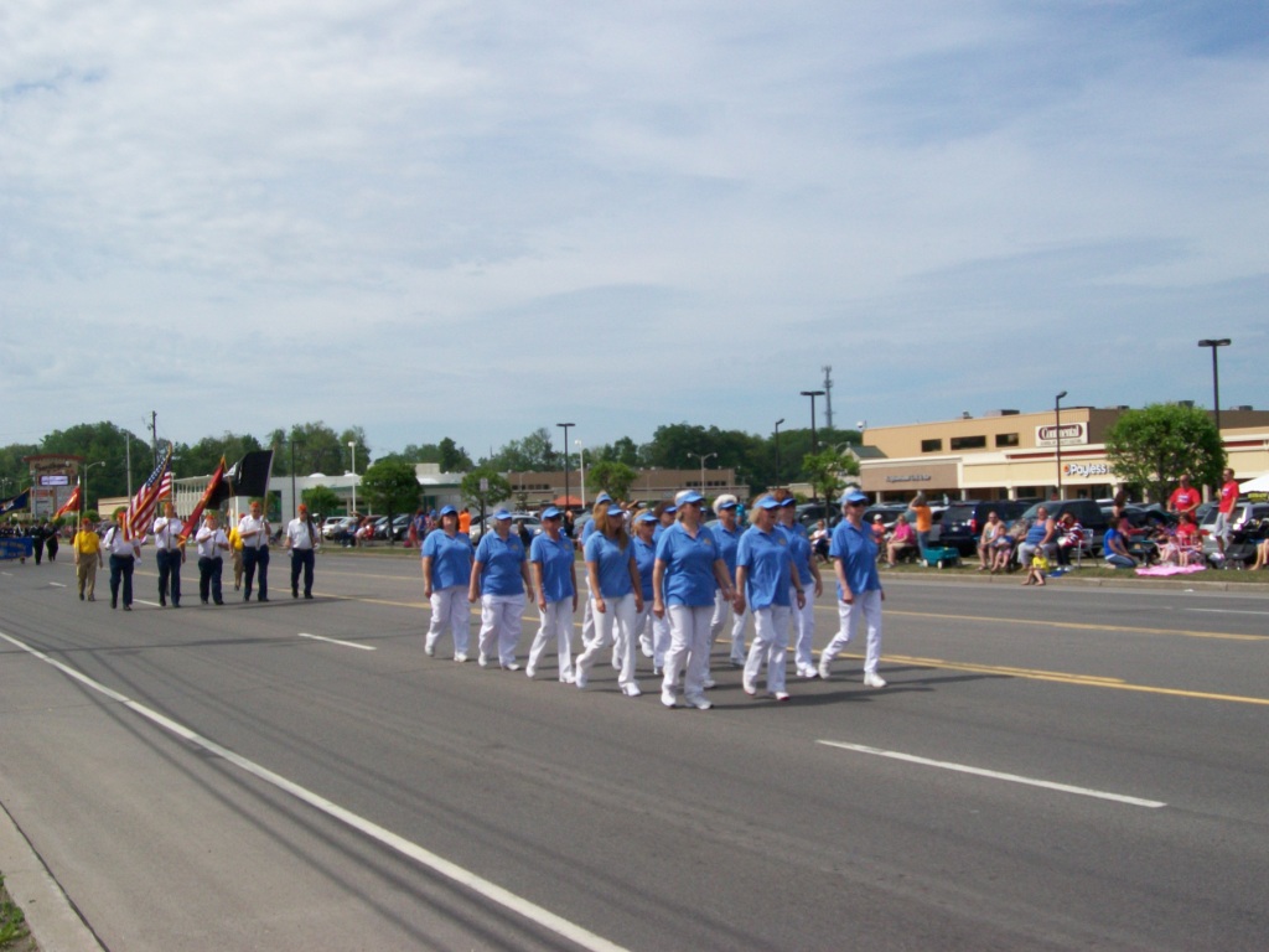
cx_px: 634
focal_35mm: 42
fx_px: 1540
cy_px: 476
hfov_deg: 44.8
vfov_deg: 34.3
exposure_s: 1/500
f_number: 5.4
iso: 64
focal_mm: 7.6
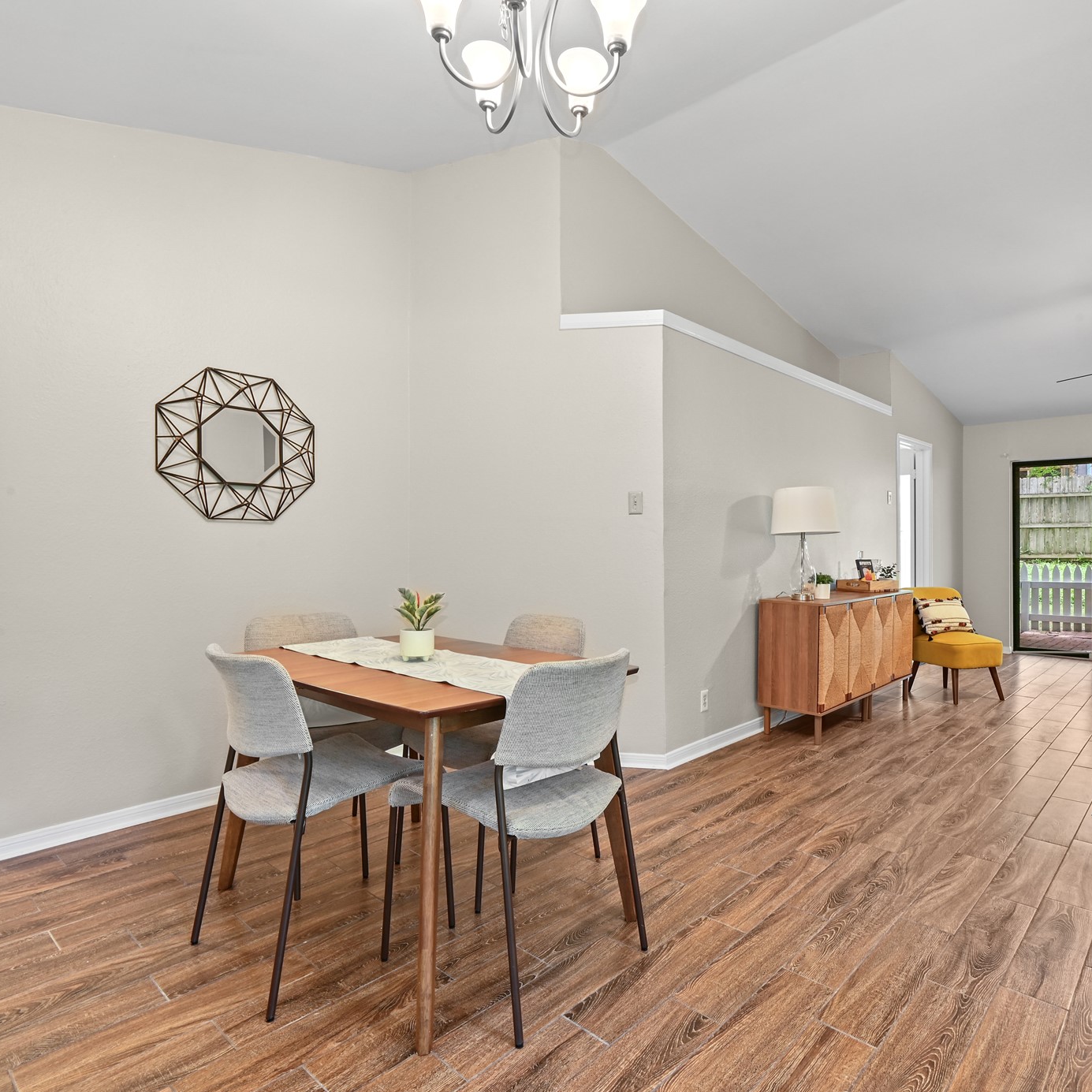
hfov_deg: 74.3
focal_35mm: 20
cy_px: 557
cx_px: 636
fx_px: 714
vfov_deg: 74.8
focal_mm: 15
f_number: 14
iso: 200
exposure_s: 2.5
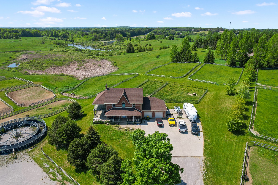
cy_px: 92
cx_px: 139
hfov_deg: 78.6
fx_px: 170
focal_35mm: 22
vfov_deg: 57.2
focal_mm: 8.38
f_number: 2.8
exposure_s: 1/2000
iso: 120
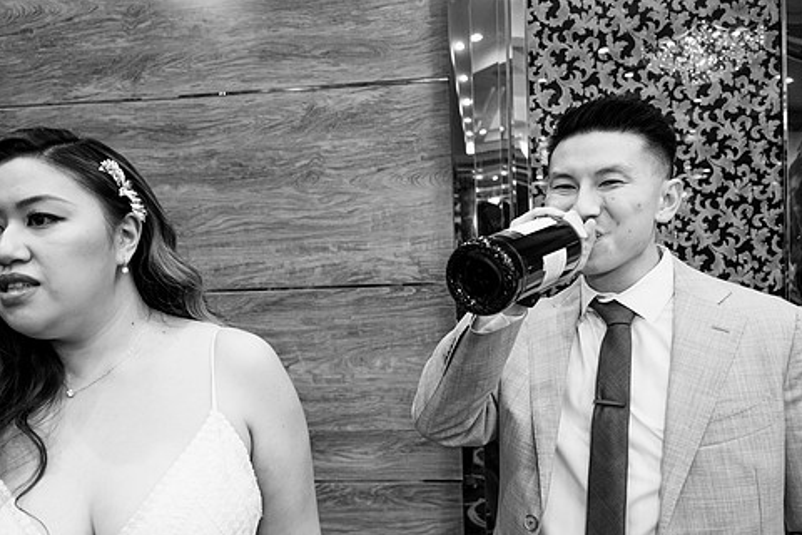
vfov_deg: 44.9
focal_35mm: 29
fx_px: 646
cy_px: 283
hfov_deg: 63.6
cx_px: 373
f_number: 2.8
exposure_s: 1/125
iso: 800
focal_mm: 16
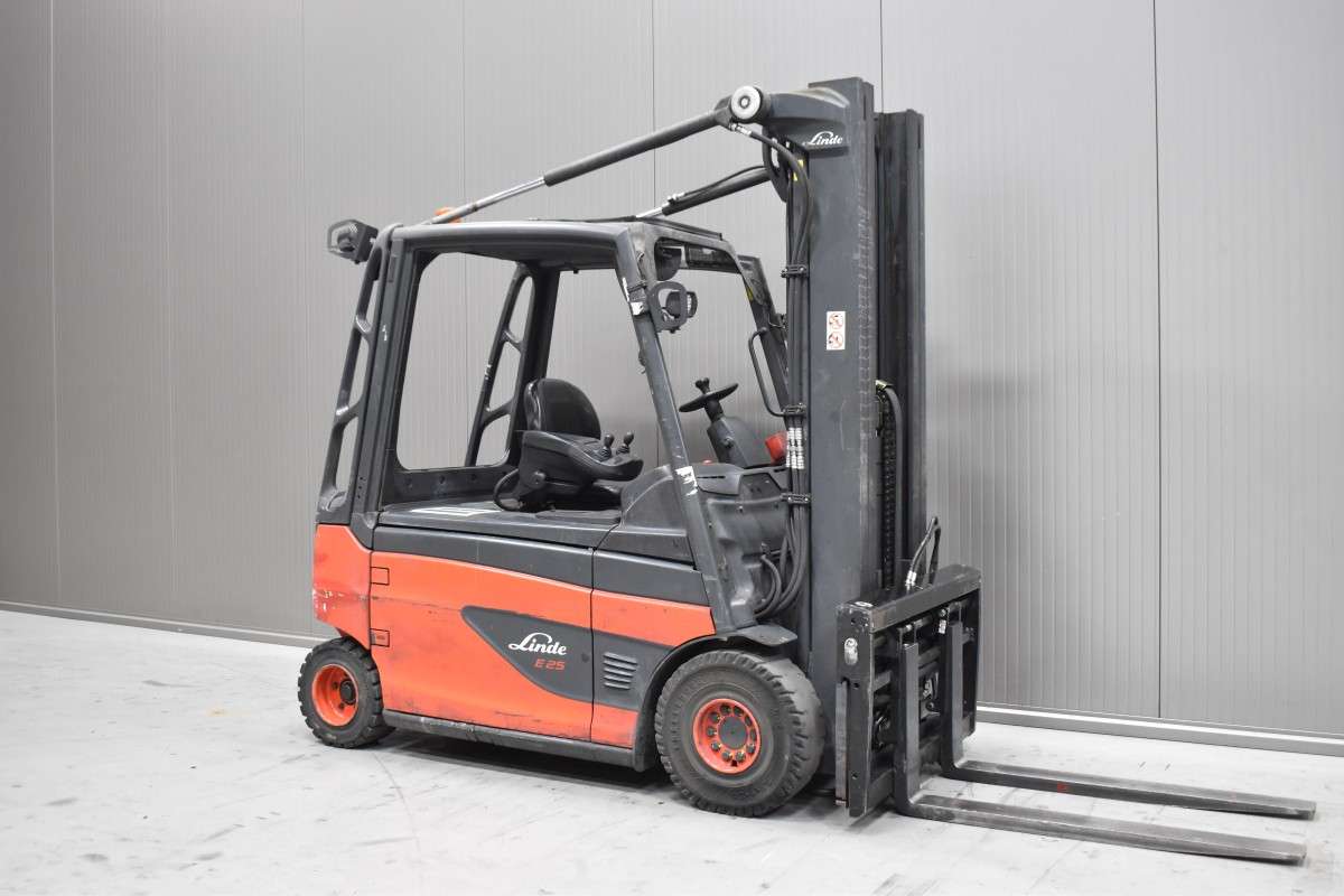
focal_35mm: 34
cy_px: 448
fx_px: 1288
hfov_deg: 55.1
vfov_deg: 38.4
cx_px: 672
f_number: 4.5
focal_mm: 23
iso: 1600
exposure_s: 1/25
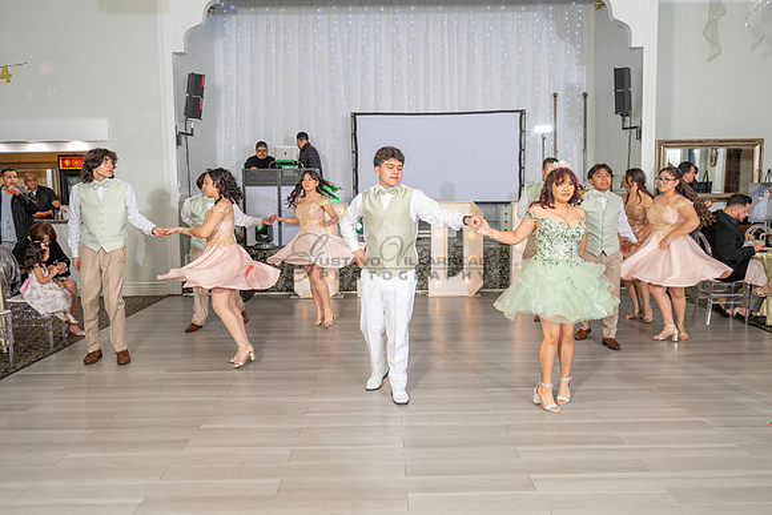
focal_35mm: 31
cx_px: 392
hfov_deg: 59.8
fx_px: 671
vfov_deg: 42.0
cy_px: 246
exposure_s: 1/160
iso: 500
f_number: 3.5
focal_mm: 28
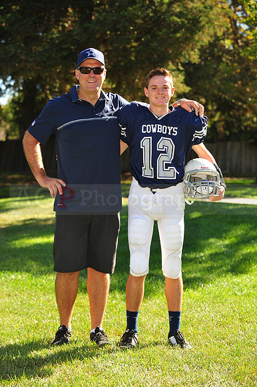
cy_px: 194
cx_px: 128
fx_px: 1018
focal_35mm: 95
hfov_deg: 14.4
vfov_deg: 21.5
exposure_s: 1/400
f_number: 4.5
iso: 200
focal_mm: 95
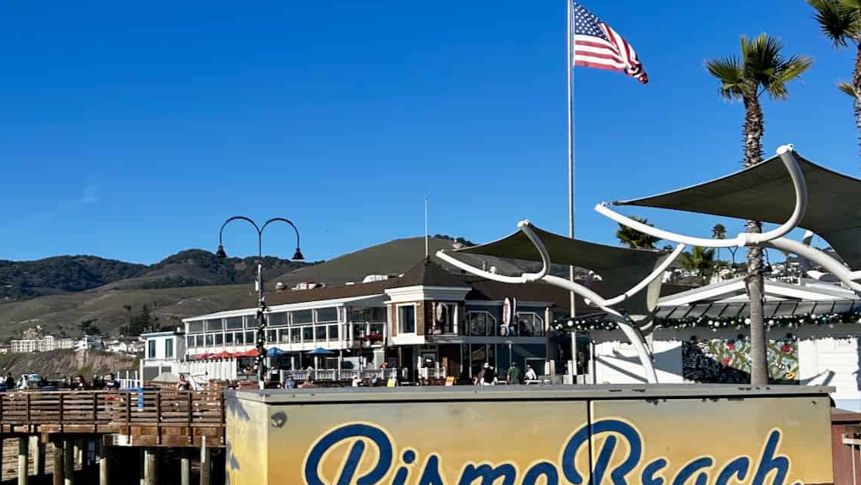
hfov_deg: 61.0
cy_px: 289
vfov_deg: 36.6
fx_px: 731
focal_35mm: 32
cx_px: 411
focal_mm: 5.7
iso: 50
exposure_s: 1/5319
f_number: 1.5
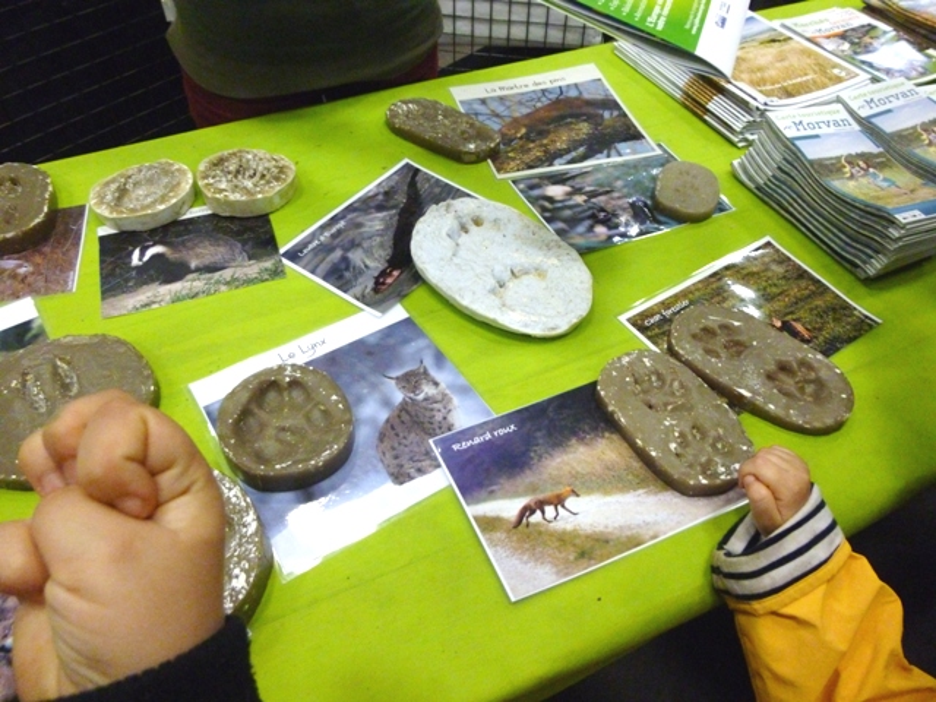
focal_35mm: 25
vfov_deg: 54.9
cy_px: 351
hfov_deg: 69.4
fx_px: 676
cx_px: 468
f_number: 3.1
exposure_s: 1/60
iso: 640
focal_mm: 4.5
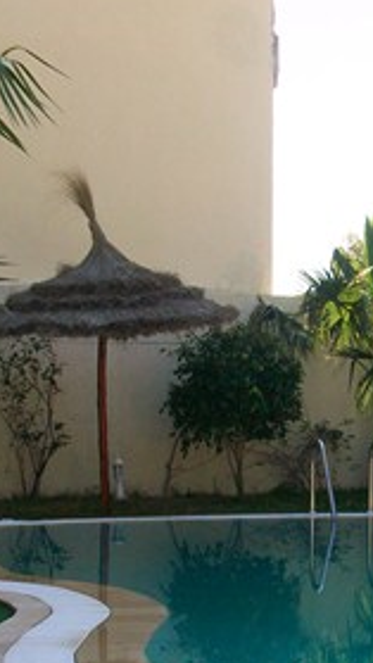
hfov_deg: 14.9
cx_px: 363
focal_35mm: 80
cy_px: 468
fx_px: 1406
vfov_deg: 26.3
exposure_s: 1/400
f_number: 2.8
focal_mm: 5.7
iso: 64
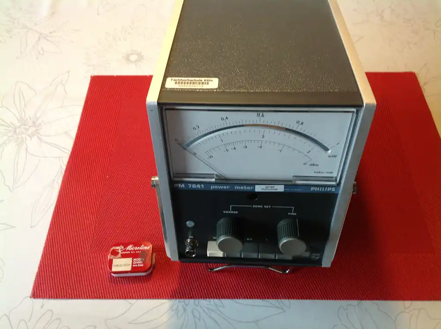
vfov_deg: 40.6
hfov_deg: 52.7
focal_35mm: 35
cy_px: 164
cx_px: 220
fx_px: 445
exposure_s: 1/15
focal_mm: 4.28
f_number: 2.4
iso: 64
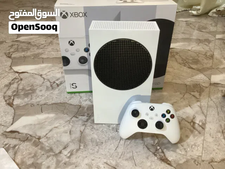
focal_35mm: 31
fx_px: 201
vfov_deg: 45.4
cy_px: 84
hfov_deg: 58.4
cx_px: 112
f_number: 2.4
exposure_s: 1/60
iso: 320
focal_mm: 3.3
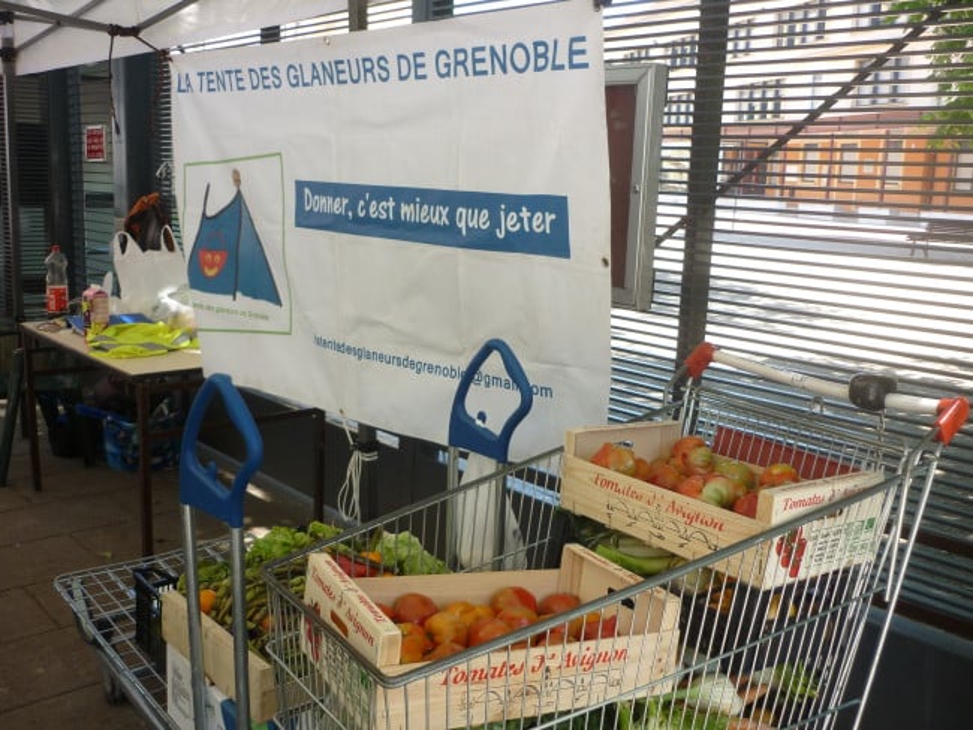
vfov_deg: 43.0
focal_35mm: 33
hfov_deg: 55.3
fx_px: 928
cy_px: 365
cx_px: 486
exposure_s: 1/100
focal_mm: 5.5
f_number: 2.8
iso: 80
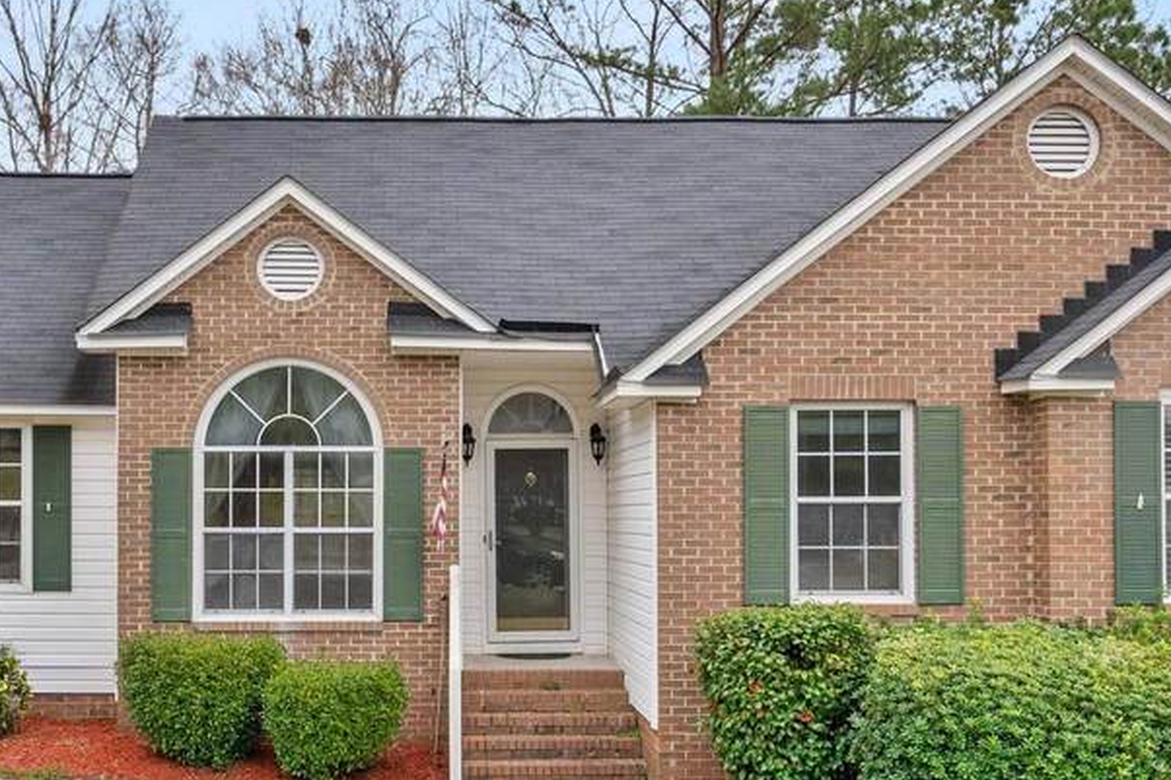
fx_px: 1140
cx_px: 554
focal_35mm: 35
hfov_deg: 54.3
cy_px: 431
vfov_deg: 37.7
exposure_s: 1/250
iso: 200
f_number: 6.3
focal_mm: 11
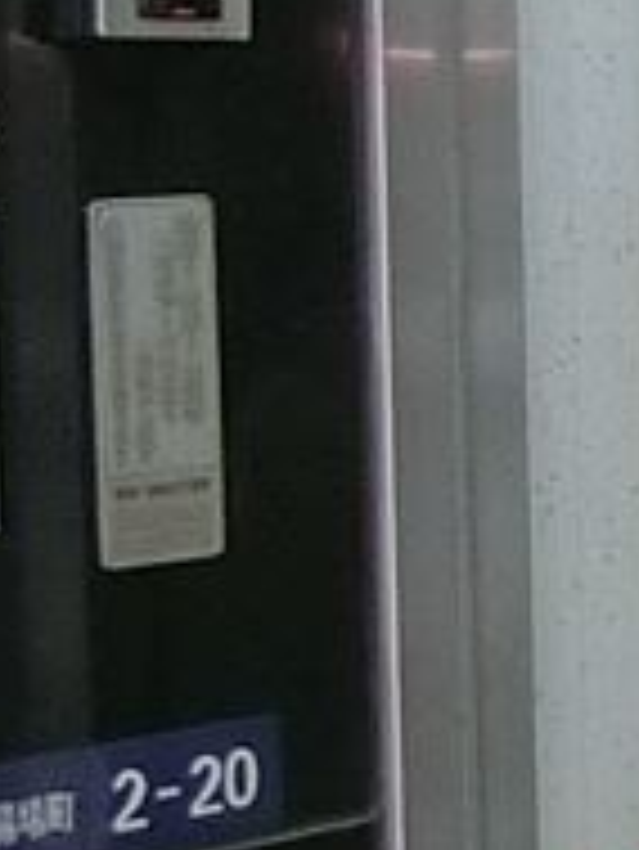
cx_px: 2205
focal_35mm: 161
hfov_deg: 7.5
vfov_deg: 12.3
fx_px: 3958
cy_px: 301
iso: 400
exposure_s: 1/60
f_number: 2.7
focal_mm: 4.06
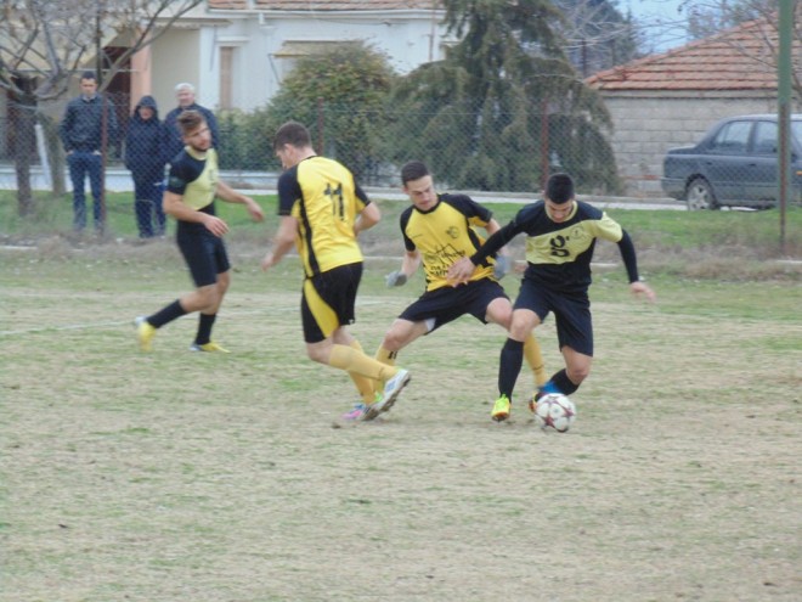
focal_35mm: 280
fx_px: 6487
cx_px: 401
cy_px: 301
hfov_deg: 7.1
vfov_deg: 5.3
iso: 200
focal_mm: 50.1
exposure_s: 1/125
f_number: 5.8
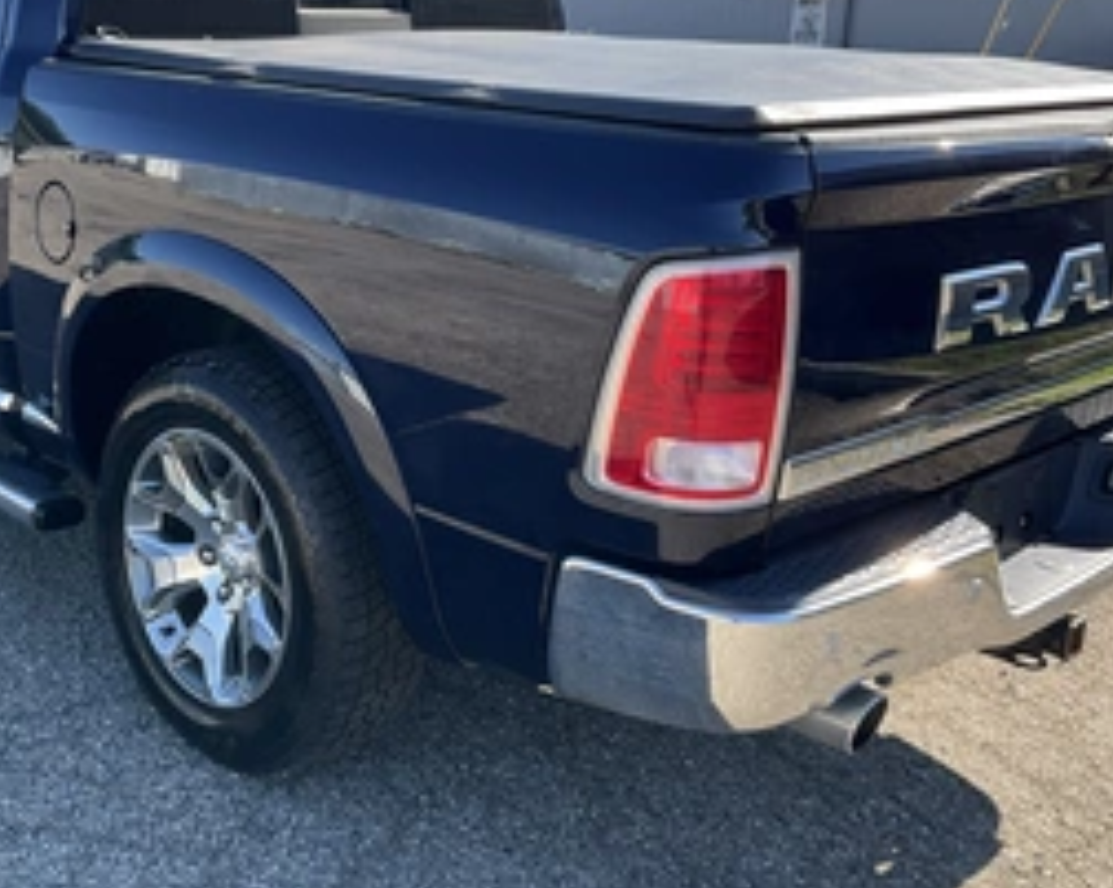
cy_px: 349
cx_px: 380
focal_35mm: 45
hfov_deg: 40.7
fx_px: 1481
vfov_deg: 33.3
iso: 25
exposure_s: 1/389
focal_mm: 3
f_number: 1.8
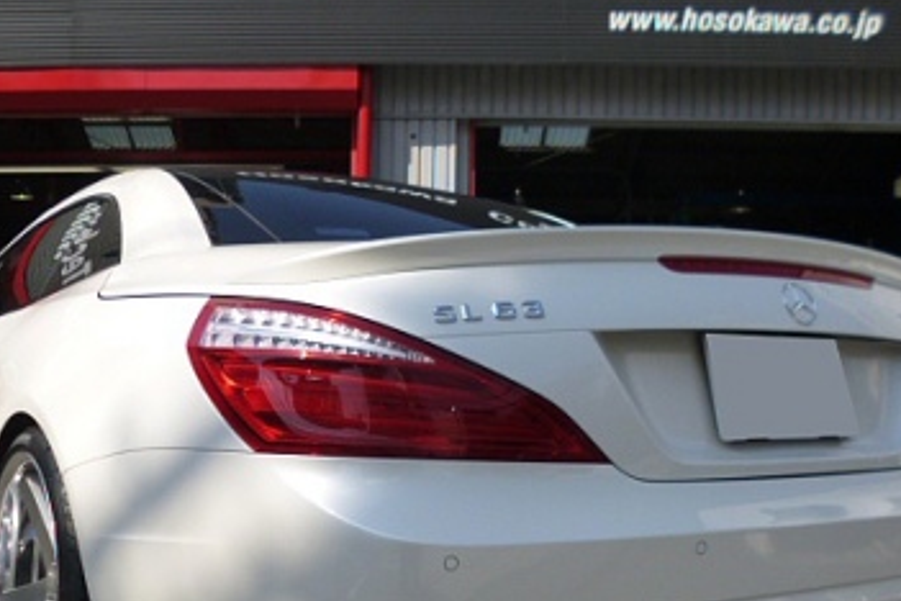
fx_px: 1101
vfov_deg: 30.2
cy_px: 422
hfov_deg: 44.3
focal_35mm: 44
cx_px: 370
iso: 160
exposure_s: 1/125
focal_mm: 5
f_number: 9
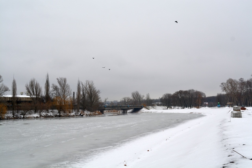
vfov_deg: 33.0
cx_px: 126
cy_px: 84
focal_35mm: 40
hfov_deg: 47.9
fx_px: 284
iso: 125
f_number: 8
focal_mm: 27
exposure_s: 1/250
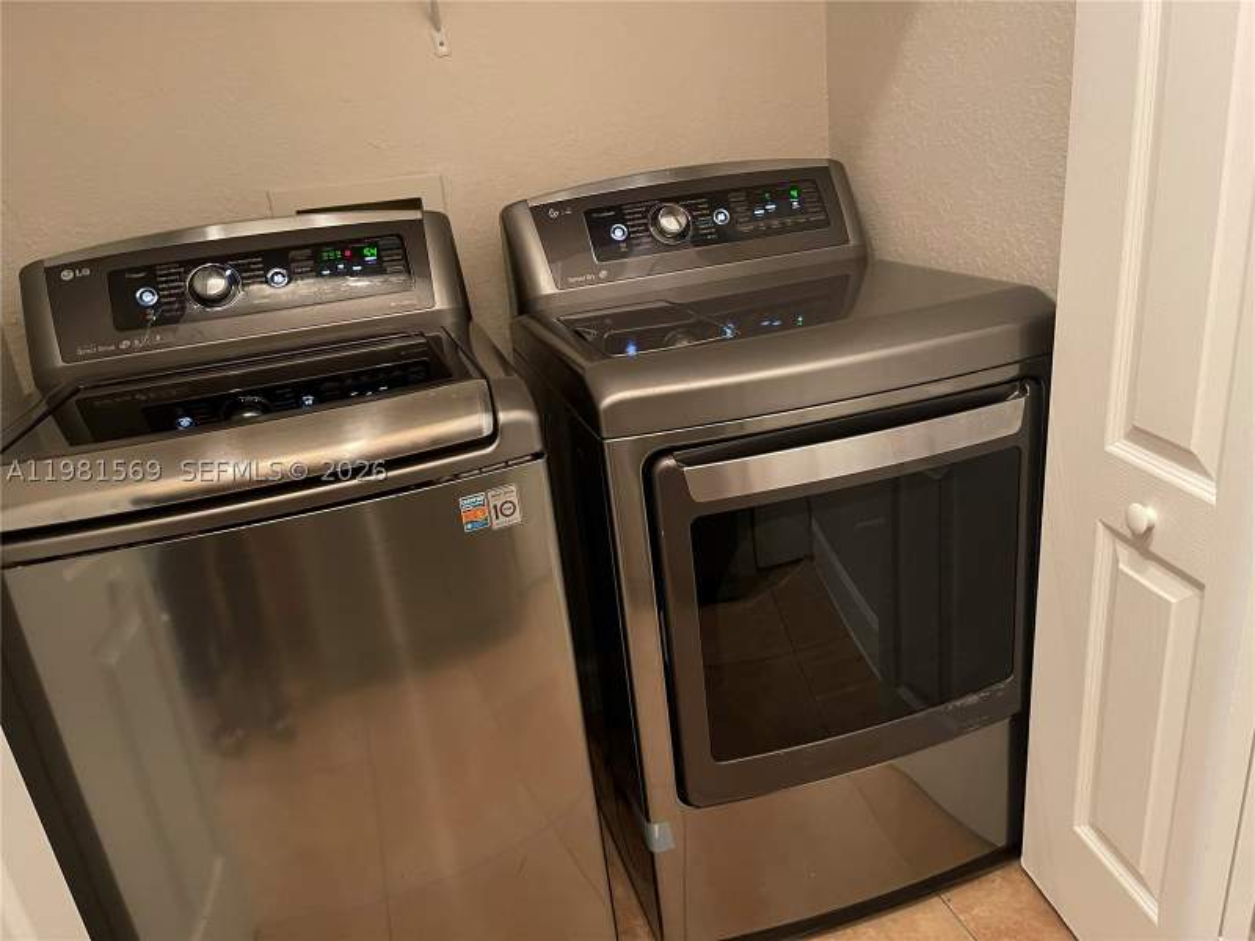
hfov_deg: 67.3
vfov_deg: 53.1
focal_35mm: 26
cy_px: 470
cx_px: 628
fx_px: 943
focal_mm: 5.1
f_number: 1.6
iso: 640
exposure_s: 1/30
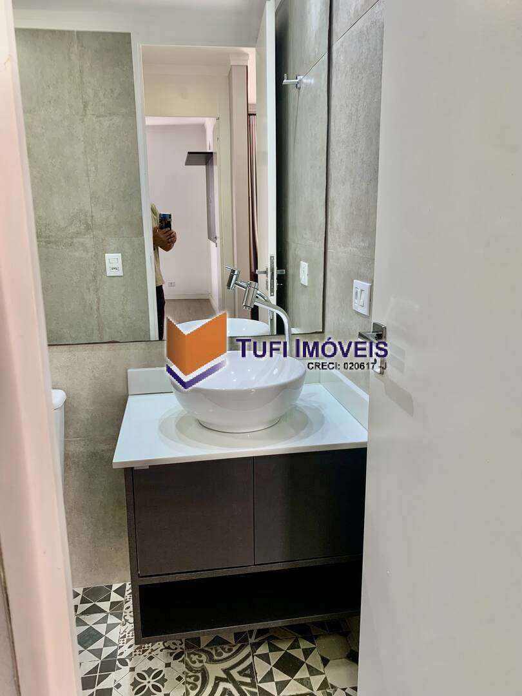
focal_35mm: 26
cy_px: 348
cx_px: 261
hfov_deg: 53.1
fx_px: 523
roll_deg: +1.3
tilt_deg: -12.9
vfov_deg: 67.3
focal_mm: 4.25
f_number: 1.8
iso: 50
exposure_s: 1/60
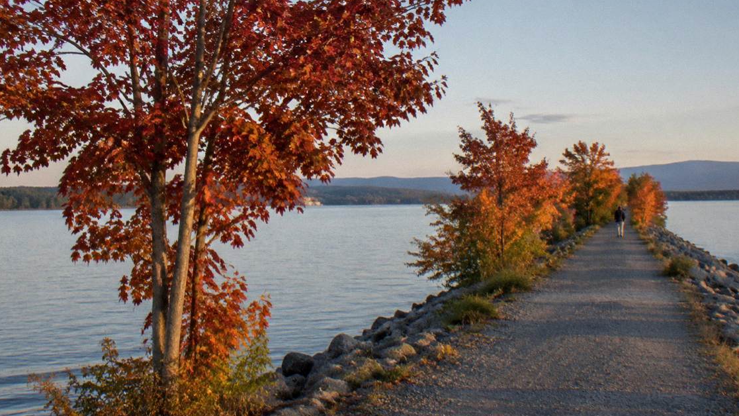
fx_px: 823
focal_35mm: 42
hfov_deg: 48.3
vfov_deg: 28.3
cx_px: 398
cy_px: 225
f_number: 6.3
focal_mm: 35
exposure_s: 1/50
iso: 6400
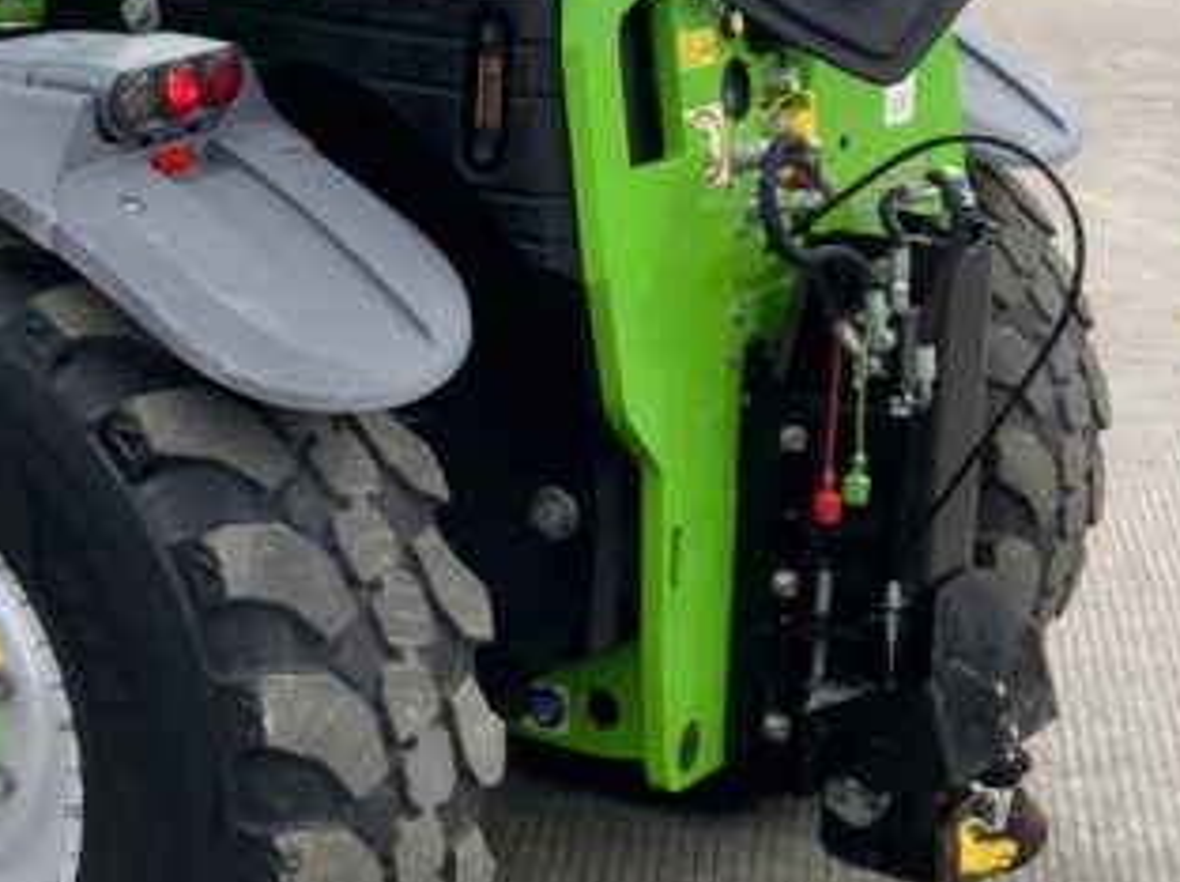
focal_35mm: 95
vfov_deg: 15.4
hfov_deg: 20.0
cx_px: -34
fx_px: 3235
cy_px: 188
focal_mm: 3
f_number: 1.8
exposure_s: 1/365
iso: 16
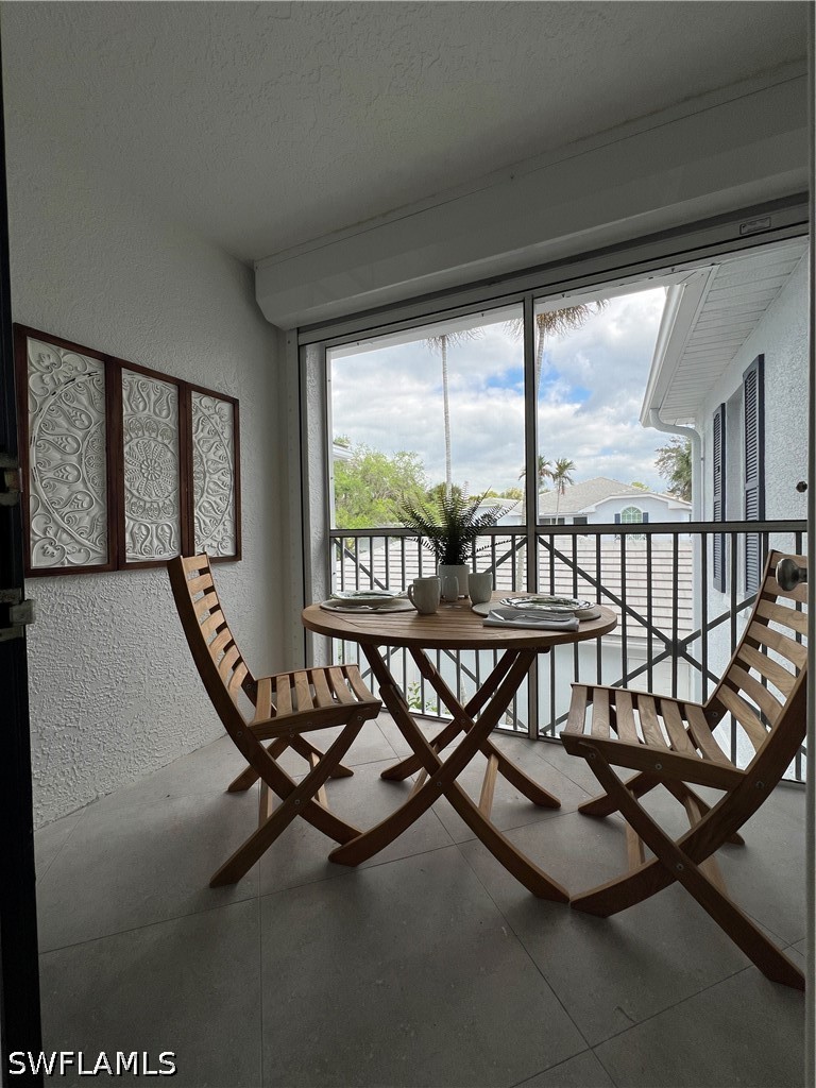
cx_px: 408
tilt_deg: -1.0
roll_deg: +1.2
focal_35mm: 13
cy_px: 544
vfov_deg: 106.2
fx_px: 409
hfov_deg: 89.9
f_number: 1.8
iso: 32
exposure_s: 1/444
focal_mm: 1.57
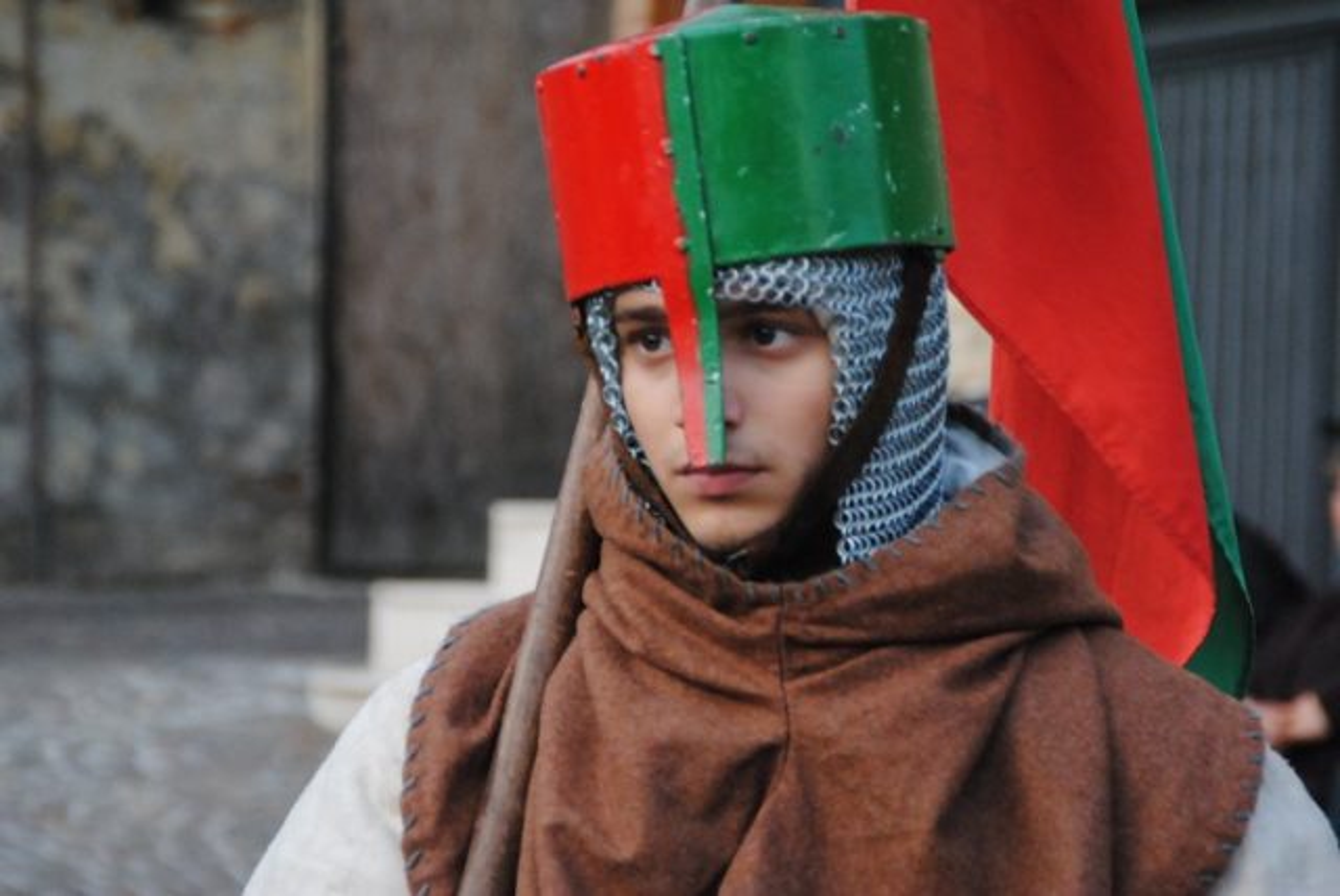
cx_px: 670
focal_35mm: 188
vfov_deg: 7.3
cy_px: 448
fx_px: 6985
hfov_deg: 11.0
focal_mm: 125
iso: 1250
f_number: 6
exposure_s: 1/125
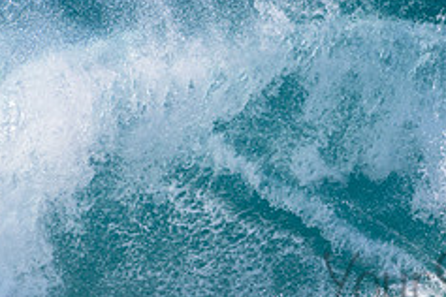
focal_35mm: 1834
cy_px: 264
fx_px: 22719
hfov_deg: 1.1
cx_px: 518
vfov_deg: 0.7
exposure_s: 1/2000
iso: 320
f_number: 5.6
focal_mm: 500
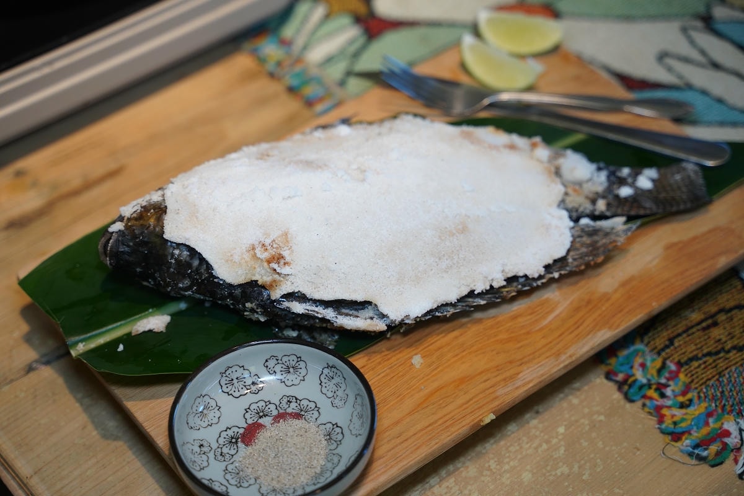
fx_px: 1426
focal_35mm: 69
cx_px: 372
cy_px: 248
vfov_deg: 19.7
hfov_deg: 29.2
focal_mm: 69
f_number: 4
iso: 800
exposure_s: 1/160
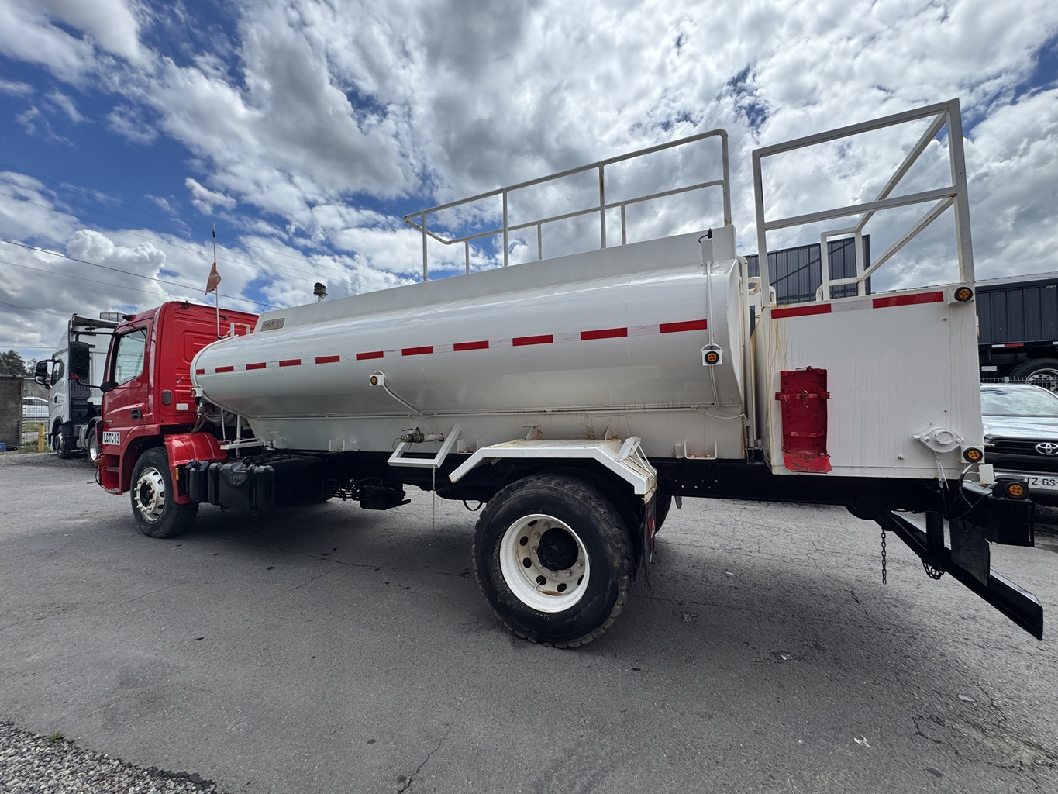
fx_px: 428
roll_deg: +0.0
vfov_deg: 85.7
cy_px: 397
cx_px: 529
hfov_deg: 102.1
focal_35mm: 14
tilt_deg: +1.7
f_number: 2.2
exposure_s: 1/2083
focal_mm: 2.22
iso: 50
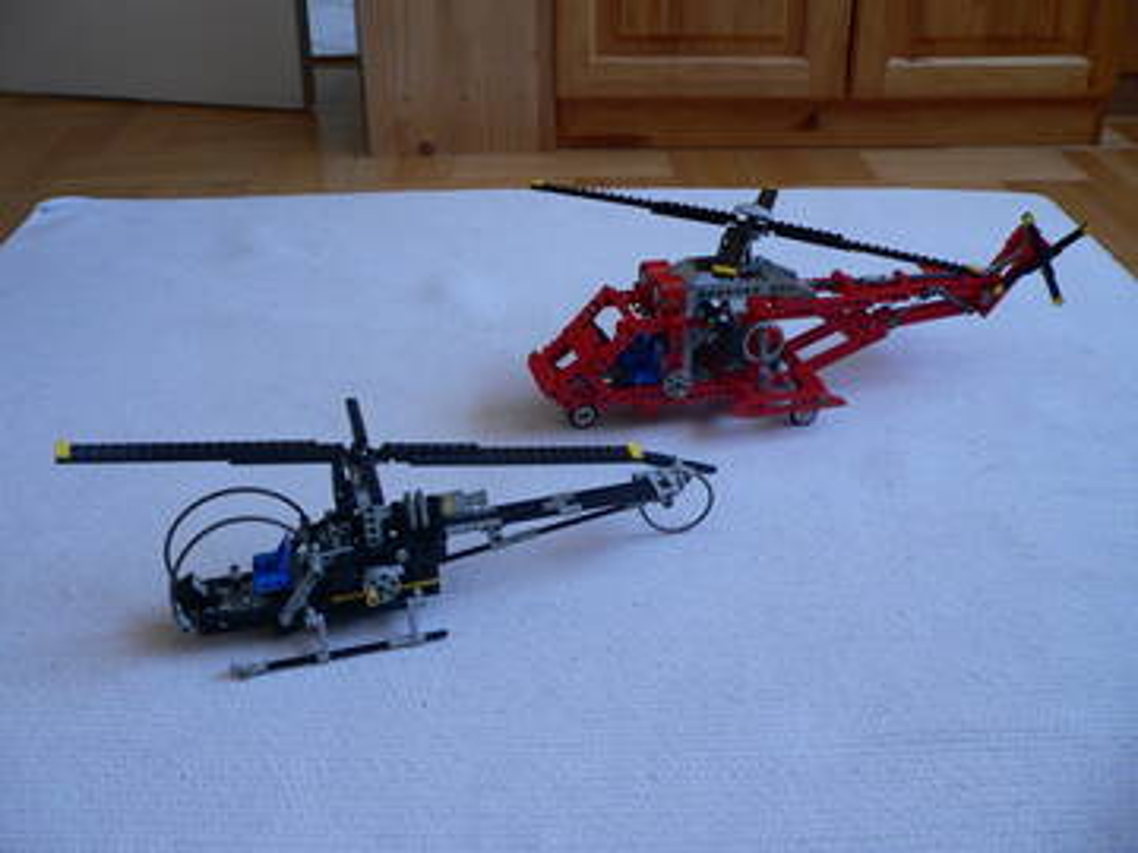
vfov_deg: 39.7
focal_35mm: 36
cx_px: 569
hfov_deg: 51.4
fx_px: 1183
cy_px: 426
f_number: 2.8
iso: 200
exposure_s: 1/50
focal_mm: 6
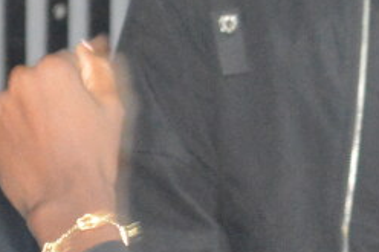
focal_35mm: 532
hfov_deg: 3.9
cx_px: 486
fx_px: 5599
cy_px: 305
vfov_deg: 2.6
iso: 3200
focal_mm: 55
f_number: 5.6
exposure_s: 1/60
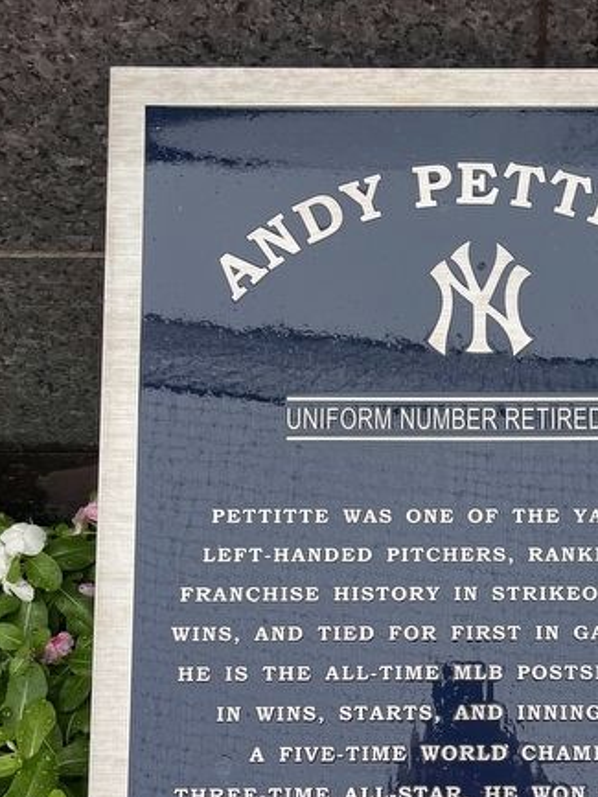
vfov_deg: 39.0
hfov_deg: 29.6
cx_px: 473
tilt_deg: -63.9
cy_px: 560
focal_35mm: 48
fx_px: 1105
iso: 80
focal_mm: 5.1
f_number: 1.6
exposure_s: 1/121
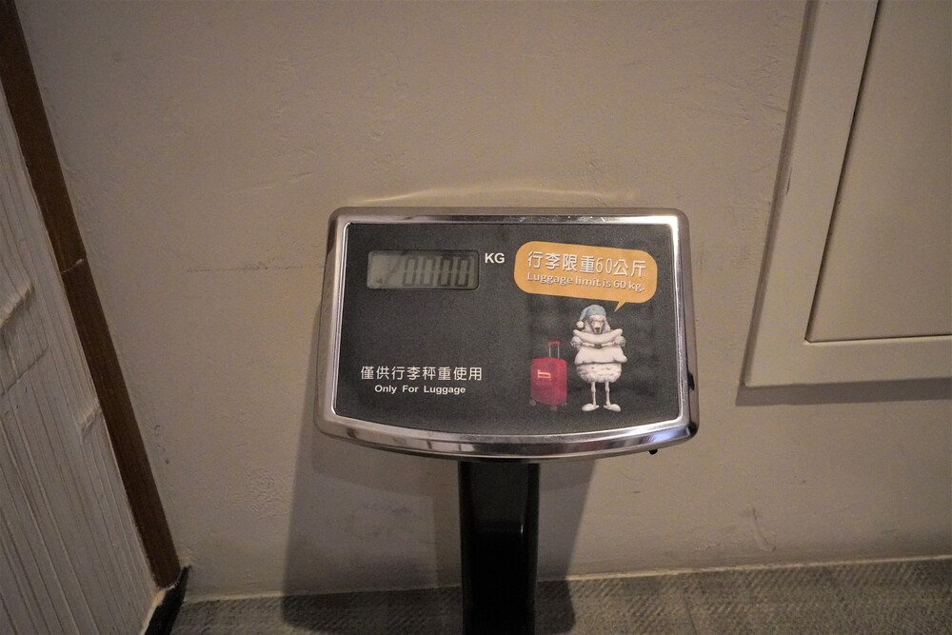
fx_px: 793
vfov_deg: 43.6
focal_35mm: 30
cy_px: 318
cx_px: 476
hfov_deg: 61.9
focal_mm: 20
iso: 6400
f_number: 4
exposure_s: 1/100
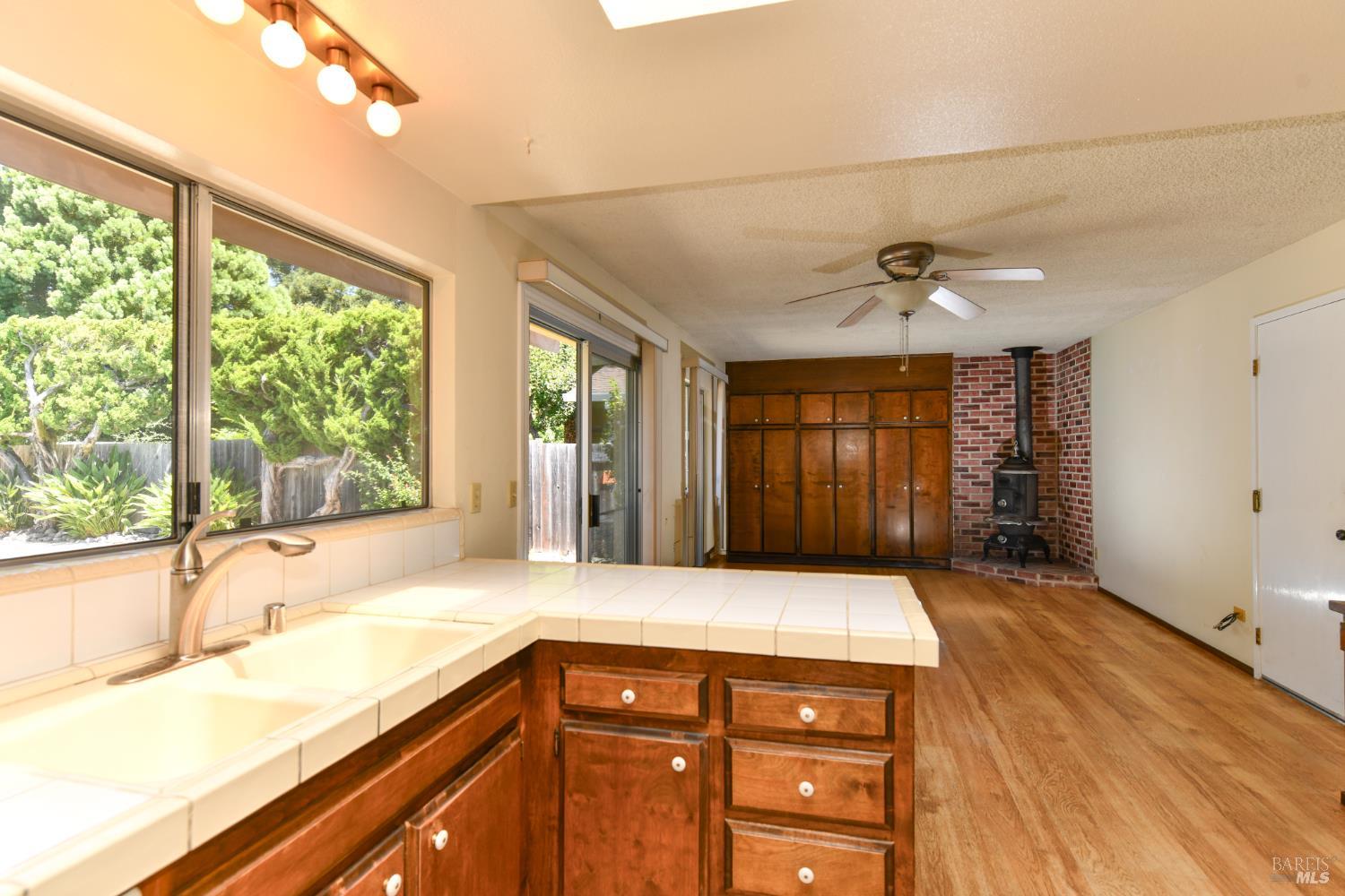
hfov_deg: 93.3
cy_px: 448
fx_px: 635
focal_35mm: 17
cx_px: 672
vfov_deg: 70.4
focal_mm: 17
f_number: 6.3
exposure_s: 1/60
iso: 160
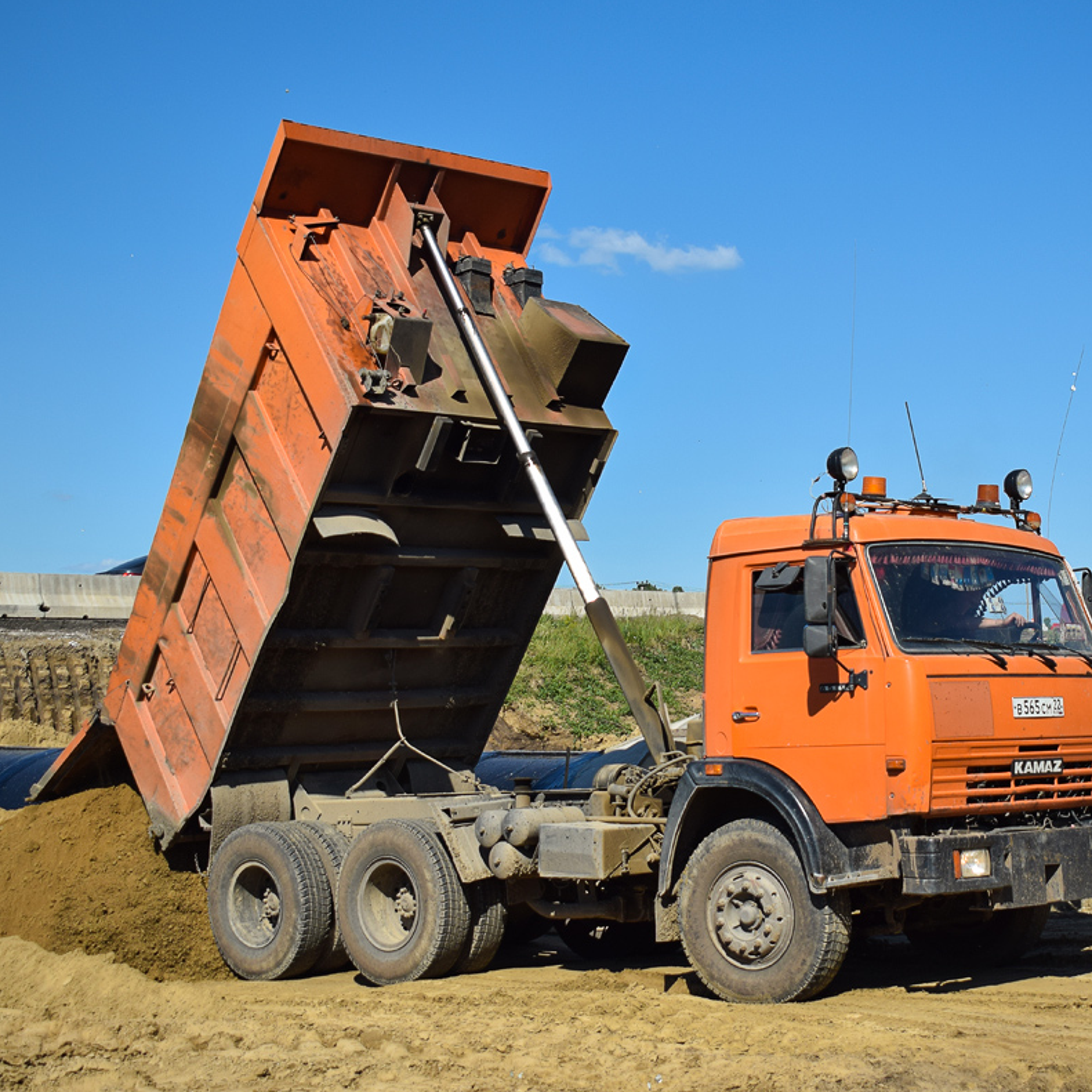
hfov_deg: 29.4
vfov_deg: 29.6
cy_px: 548
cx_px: 682
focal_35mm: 58
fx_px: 2070
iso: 100
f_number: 5
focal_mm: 30
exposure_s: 1/1000
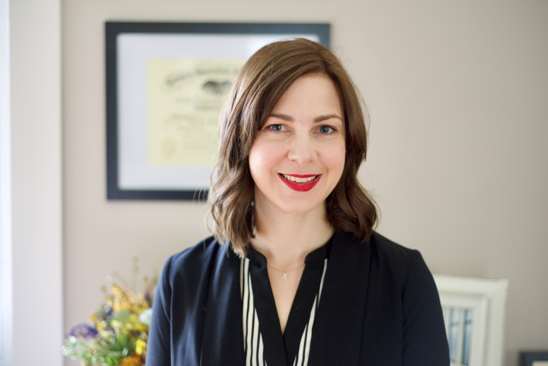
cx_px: 274
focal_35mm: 50
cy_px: 183
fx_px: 762
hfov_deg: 39.6
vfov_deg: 27.0
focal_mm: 50
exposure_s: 1/50
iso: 1000
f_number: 2.5
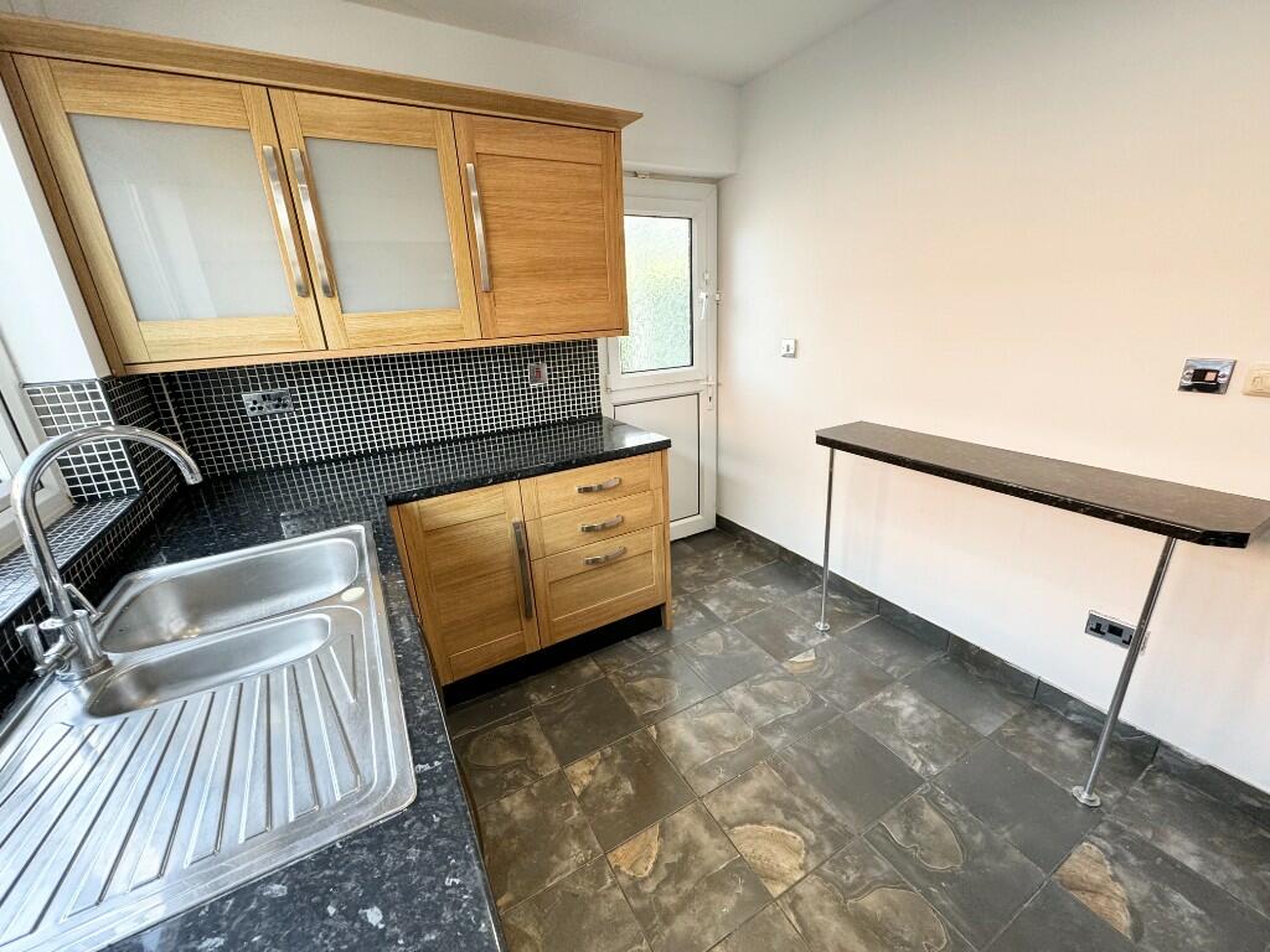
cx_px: 635
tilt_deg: -18.9
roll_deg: +2.0
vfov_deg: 85.7
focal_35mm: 14
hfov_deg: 102.1
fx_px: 514
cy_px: 476
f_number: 2.2
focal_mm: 2.22
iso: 160
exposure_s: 1/99
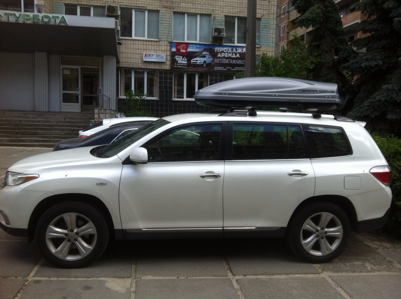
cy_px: 150
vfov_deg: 40.6
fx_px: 405
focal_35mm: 35
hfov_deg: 52.7
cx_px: 200
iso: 80
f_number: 2.8
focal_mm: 3.85
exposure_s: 1/413
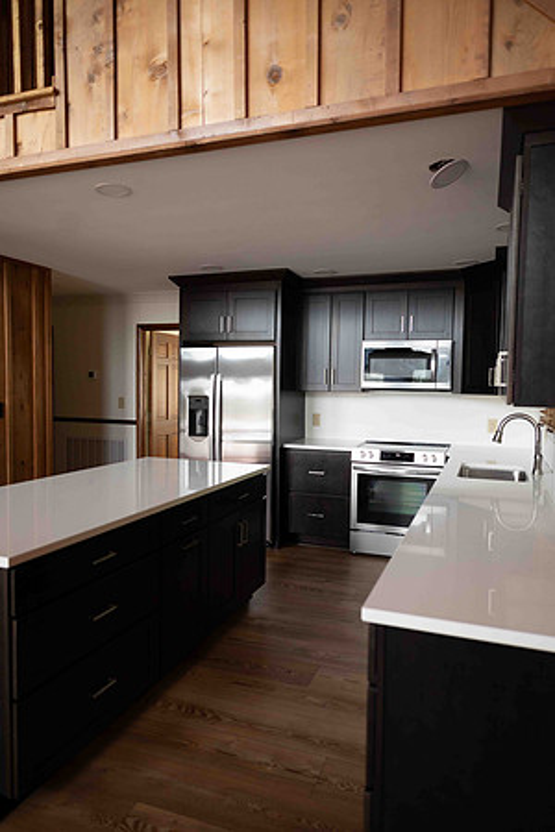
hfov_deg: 53.1
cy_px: 416
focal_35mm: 24
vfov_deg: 73.7
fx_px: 555
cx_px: 278
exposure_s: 1/250
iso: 1000
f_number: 2.5
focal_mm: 24
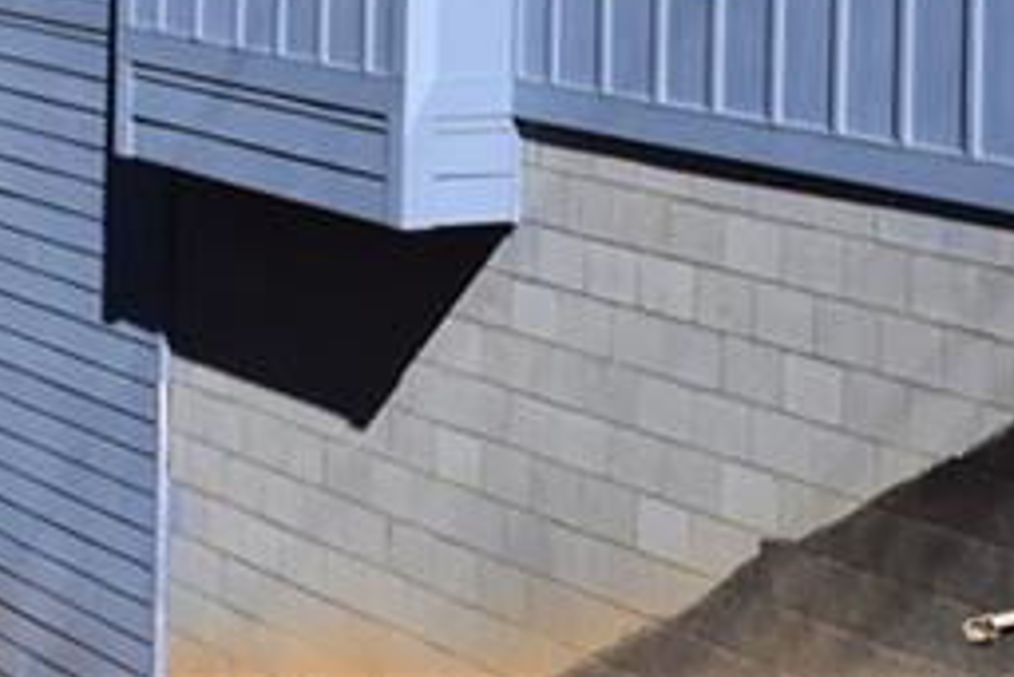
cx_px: 1248
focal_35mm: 156
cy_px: -669
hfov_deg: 12.8
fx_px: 4396
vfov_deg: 8.4
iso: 200
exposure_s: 1/400
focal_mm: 26
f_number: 10
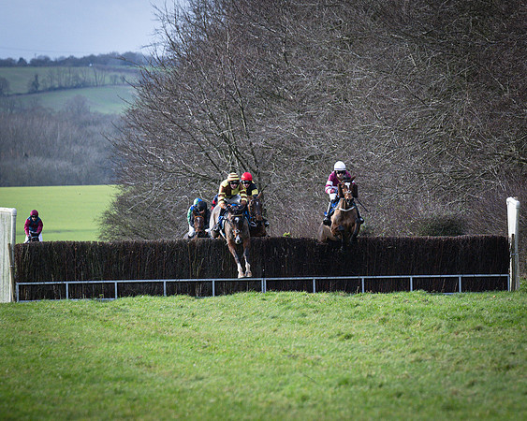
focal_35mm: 488
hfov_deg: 4.0
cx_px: 391
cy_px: 218
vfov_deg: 3.2
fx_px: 7607
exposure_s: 1/1250
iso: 400
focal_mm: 165
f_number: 4
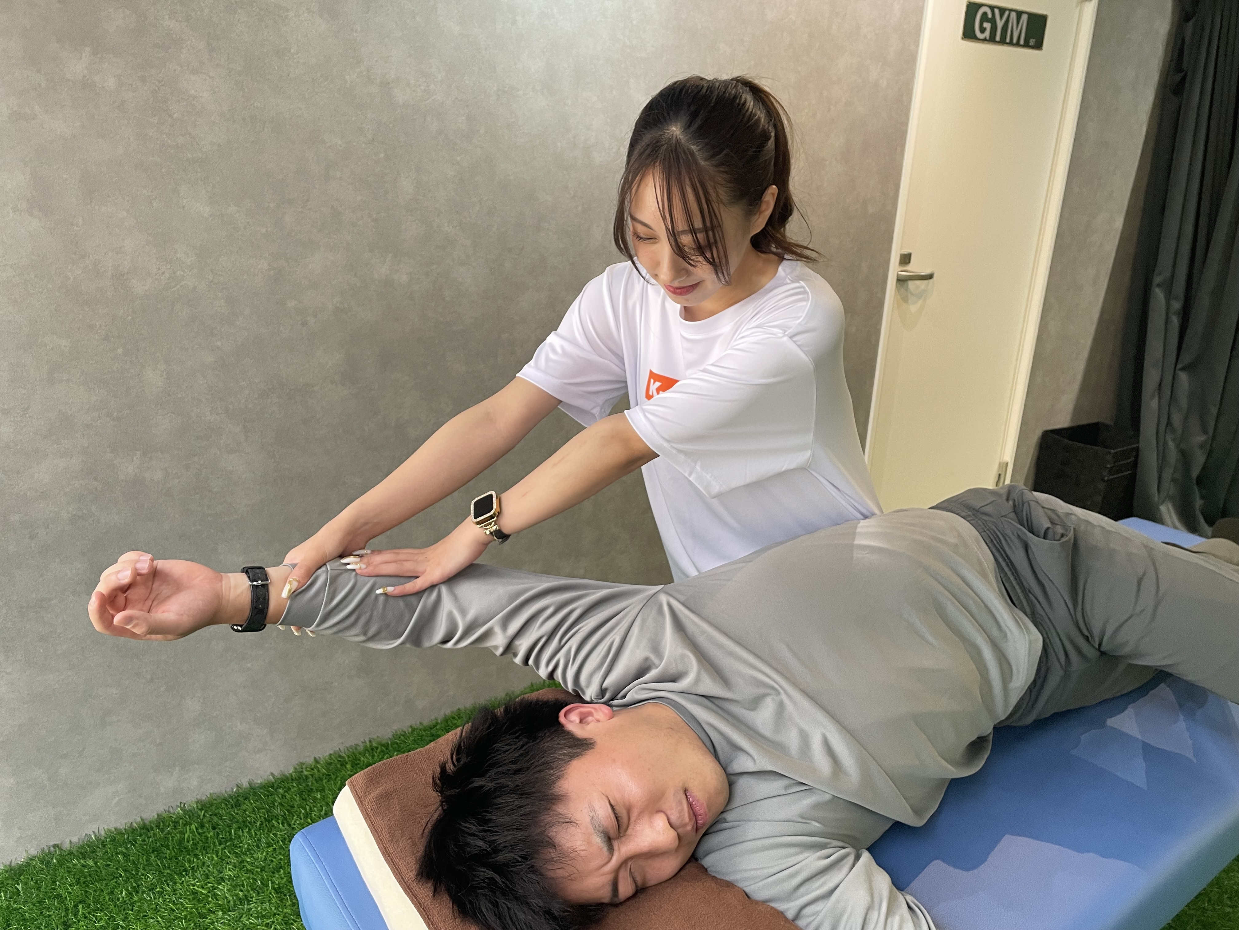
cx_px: 620
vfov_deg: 53.1
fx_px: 931
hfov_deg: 67.3
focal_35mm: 26
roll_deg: -3.3
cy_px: 465
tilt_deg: -18.2
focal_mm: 4.2
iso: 125
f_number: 1.6
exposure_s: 1/68
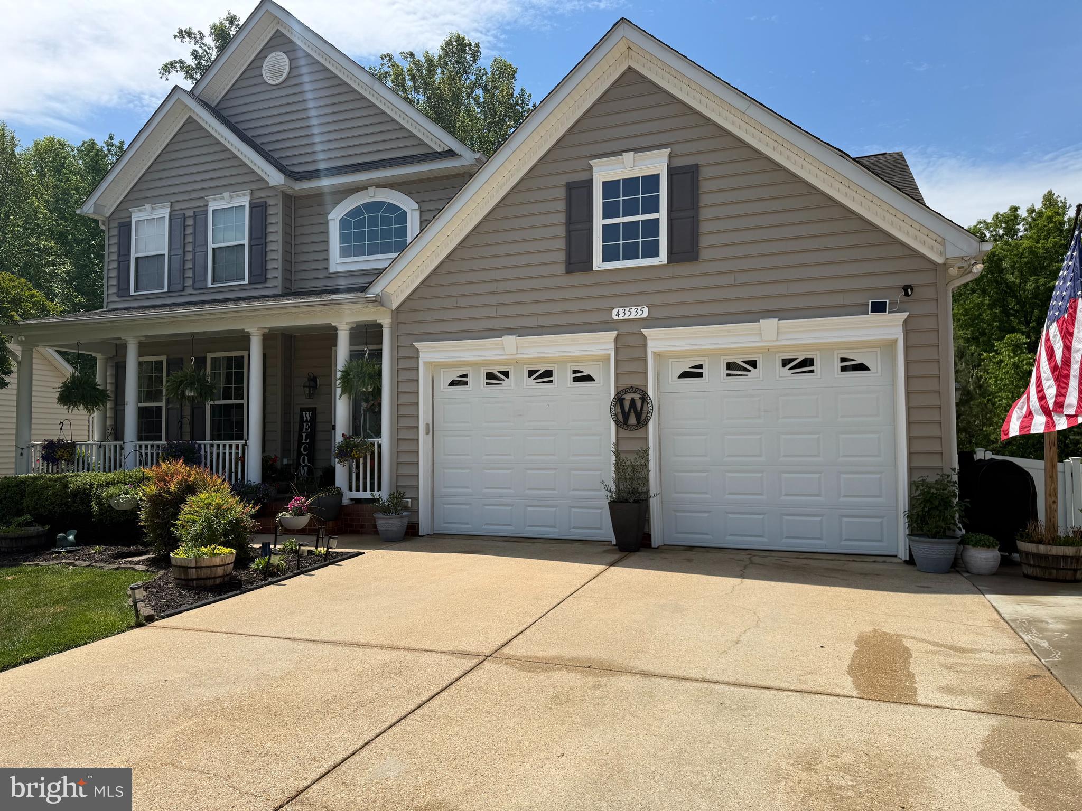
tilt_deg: +2.9
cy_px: 406
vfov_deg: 56.8
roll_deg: +0.3
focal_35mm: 24
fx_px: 750
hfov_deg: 71.6
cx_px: 541
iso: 80
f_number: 1.78
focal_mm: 6.76
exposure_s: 1/6711
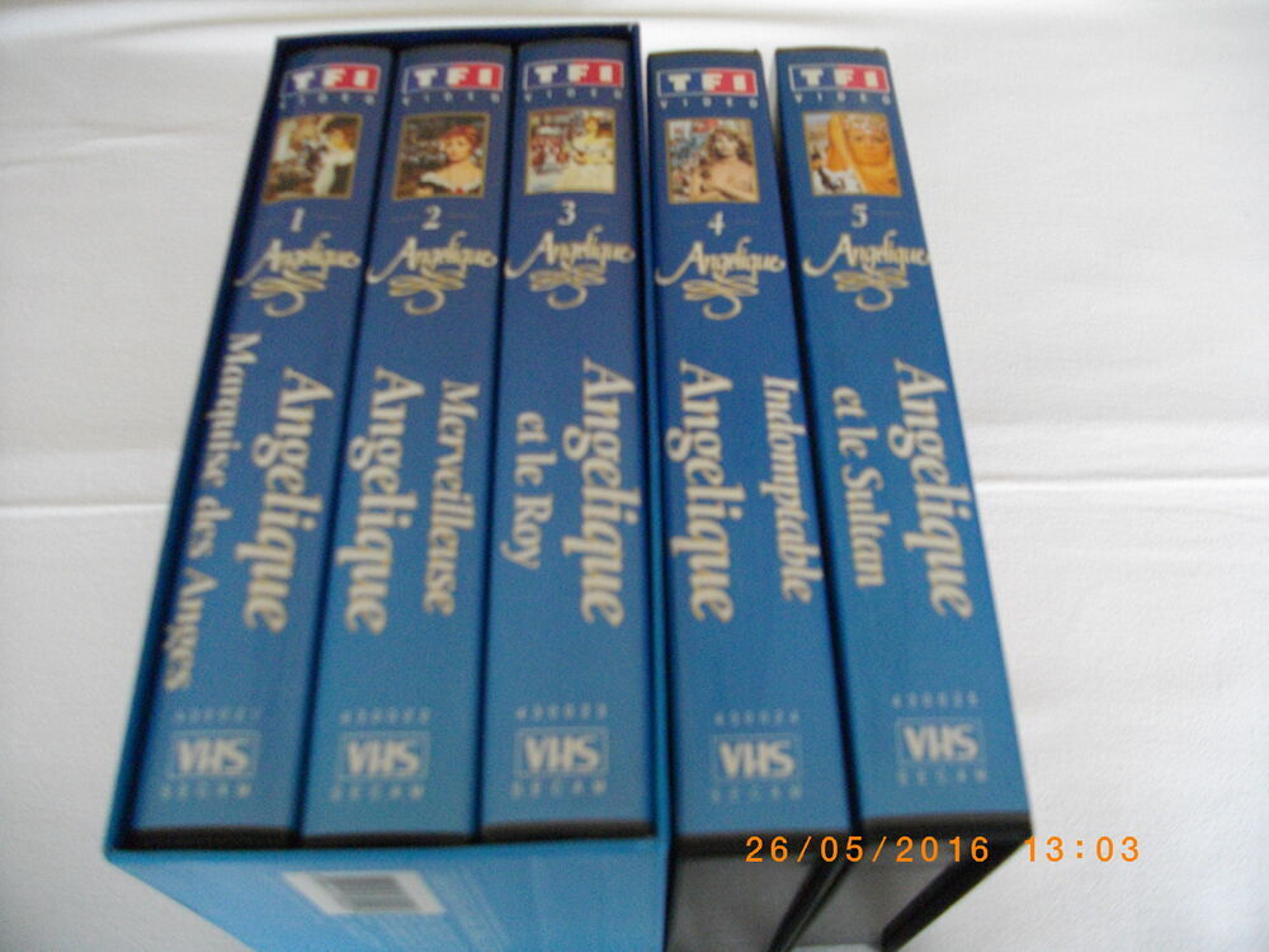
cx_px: 634
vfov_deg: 44.2
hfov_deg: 56.8
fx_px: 1173
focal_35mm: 32
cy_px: 476
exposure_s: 1/50
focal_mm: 5.7
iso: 351
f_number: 2.9
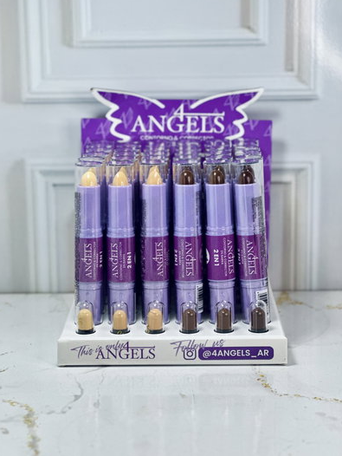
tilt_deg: -11.2
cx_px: 170
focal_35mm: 78
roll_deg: -0.3
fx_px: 1027
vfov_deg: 25.0
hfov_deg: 18.9
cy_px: 226
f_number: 2.8
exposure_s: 1/100
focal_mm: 9
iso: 160
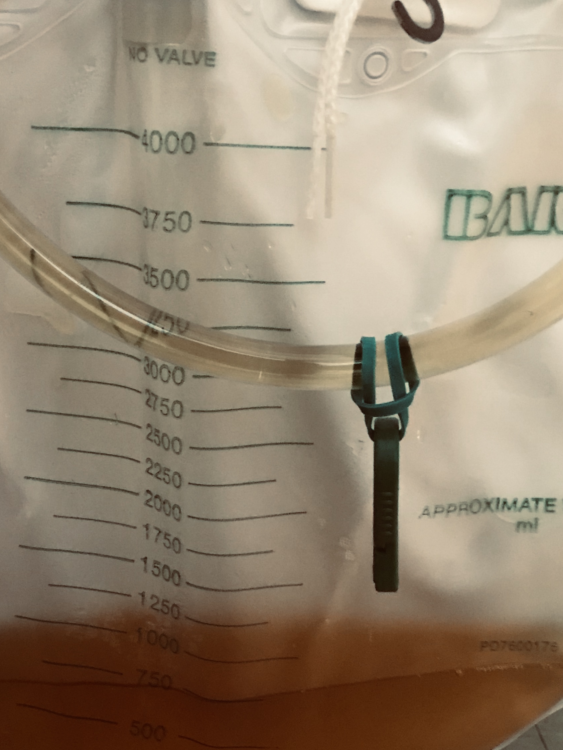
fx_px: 1084
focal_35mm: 50
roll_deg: +6.1
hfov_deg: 28.6
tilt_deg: -28.3
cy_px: 517
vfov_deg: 37.7
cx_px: 134
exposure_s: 1/6
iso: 100
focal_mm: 3.99
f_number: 1.8
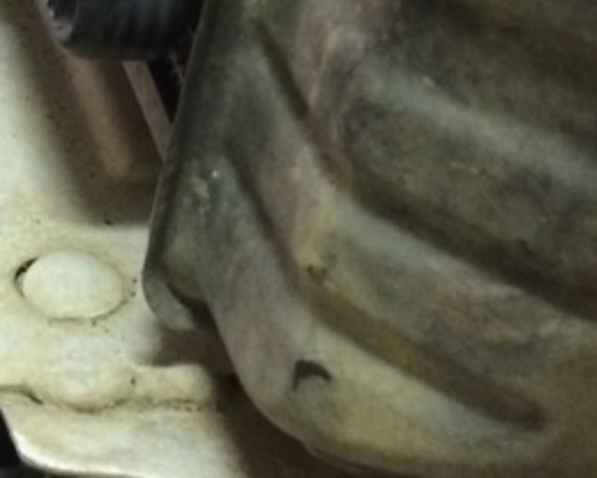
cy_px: -182
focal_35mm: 112
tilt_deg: -30.8
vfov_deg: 13.2
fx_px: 1978
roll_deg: +2.5
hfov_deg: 15.9
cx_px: -263
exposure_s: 1/17
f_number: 2.2
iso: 320
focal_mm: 4.15
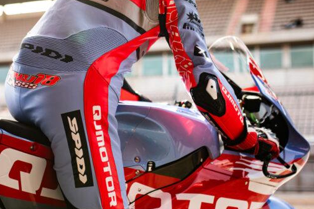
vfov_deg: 19.2
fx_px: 619
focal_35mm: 71
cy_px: 105
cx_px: 96
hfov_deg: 28.2
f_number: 2
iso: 320
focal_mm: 35
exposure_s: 1/2000
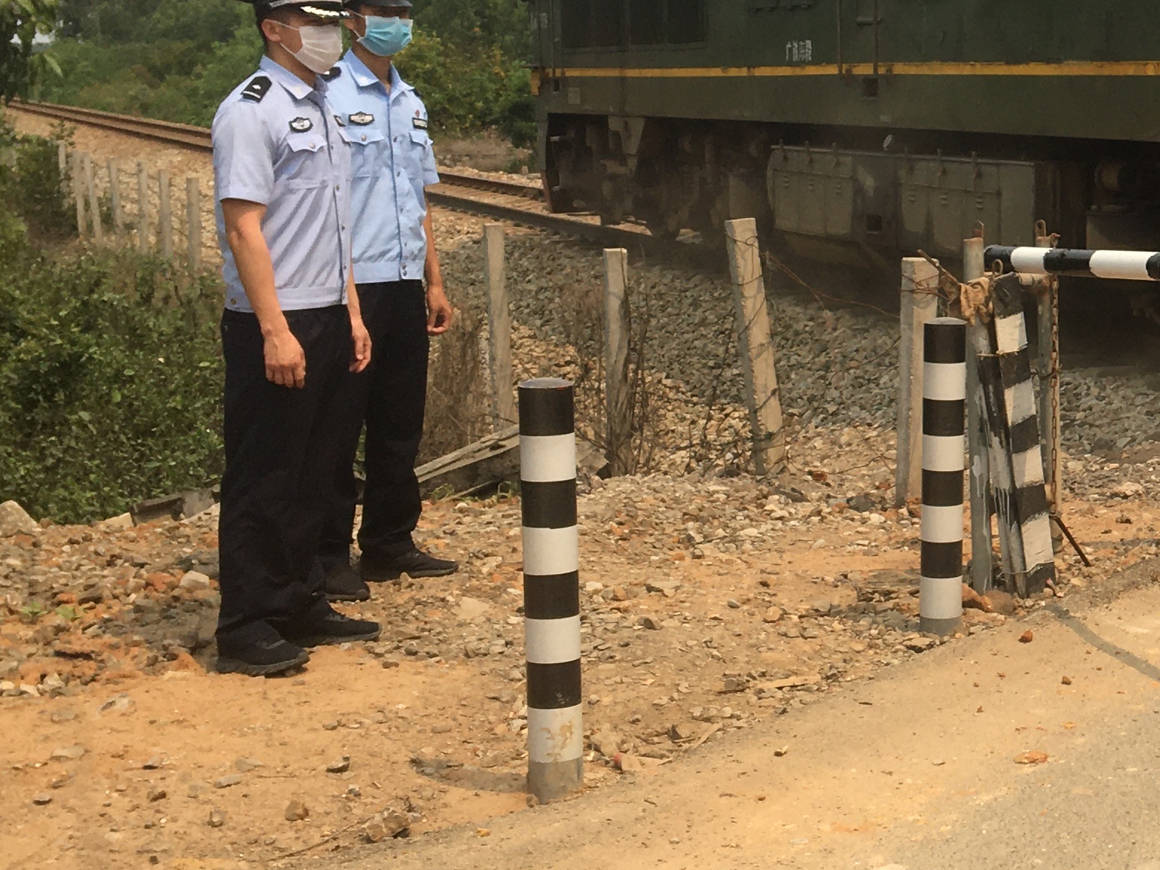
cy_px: 307
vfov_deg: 19.6
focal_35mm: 75
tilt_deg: -3.3
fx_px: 2513
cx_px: 1252
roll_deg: -1.0
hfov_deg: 24.4
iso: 25
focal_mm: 4.15
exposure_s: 1/1832
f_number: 2.2
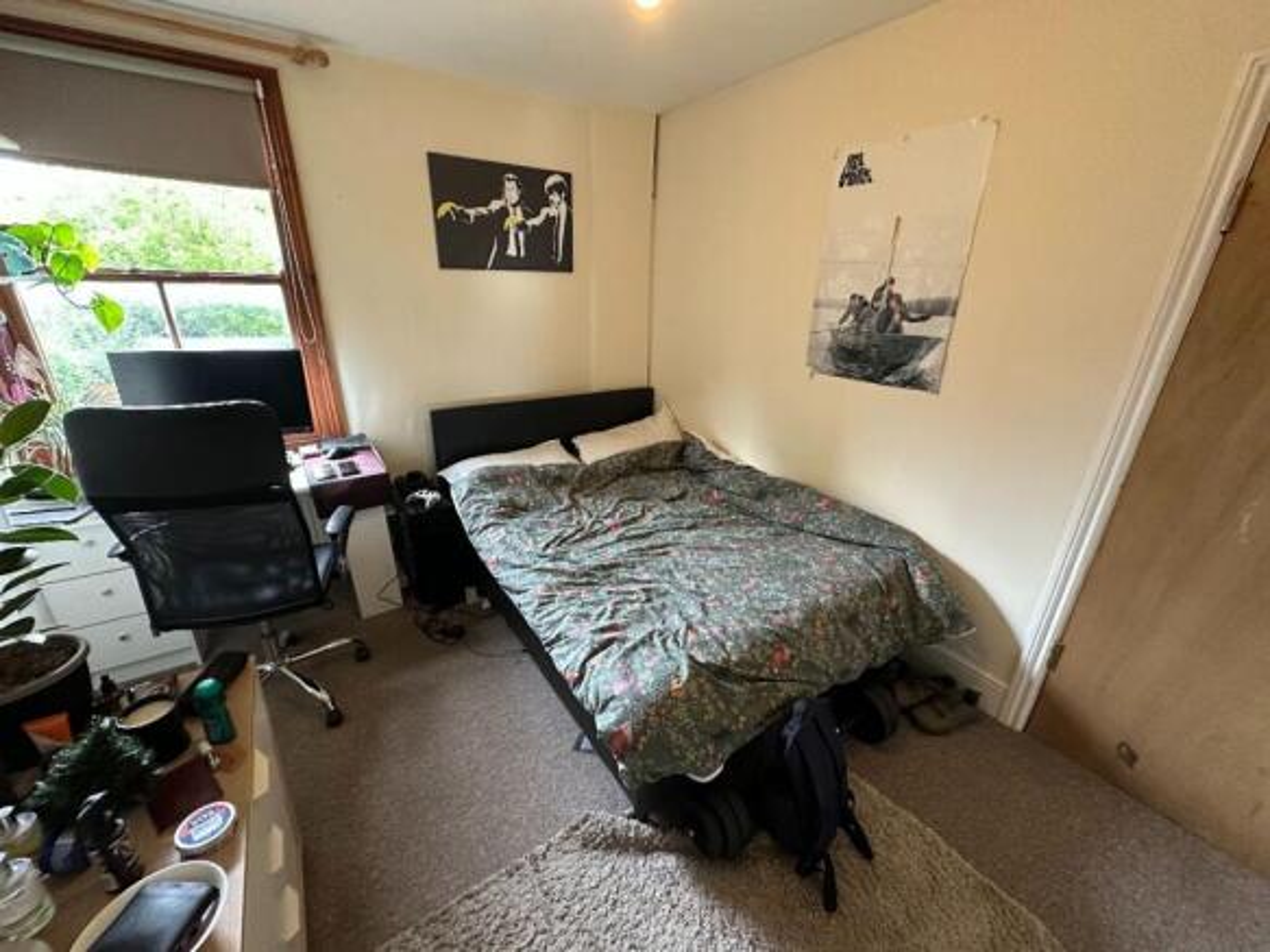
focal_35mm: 14
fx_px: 514
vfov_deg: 85.7
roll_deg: -1.1
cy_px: 476
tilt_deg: -19.1
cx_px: 635
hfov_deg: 102.1
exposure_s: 1/50
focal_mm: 2.22
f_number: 2.2
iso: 500
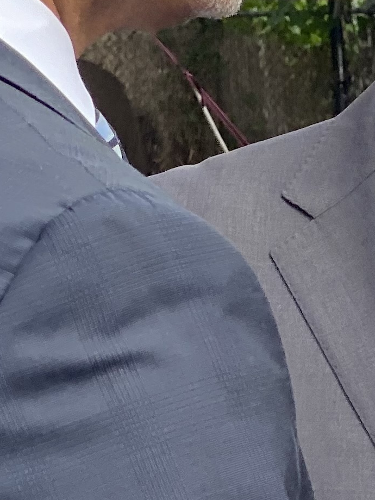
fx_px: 3293
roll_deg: +0.9
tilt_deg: -5.7
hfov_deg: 6.4
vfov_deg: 8.7
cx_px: 620
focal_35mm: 228
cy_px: 429
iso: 20
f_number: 2
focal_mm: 6
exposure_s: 1/545
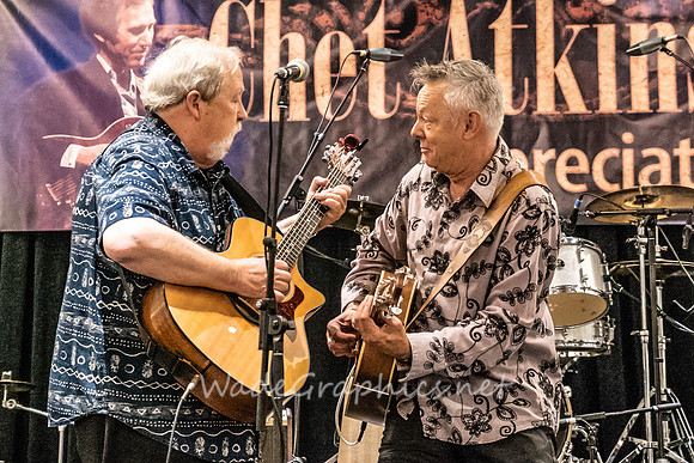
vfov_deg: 12.4
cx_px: 325
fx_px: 2131
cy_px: 178
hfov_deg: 18.5
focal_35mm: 111
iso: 10000
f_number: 5.6
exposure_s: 1/200
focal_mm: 70
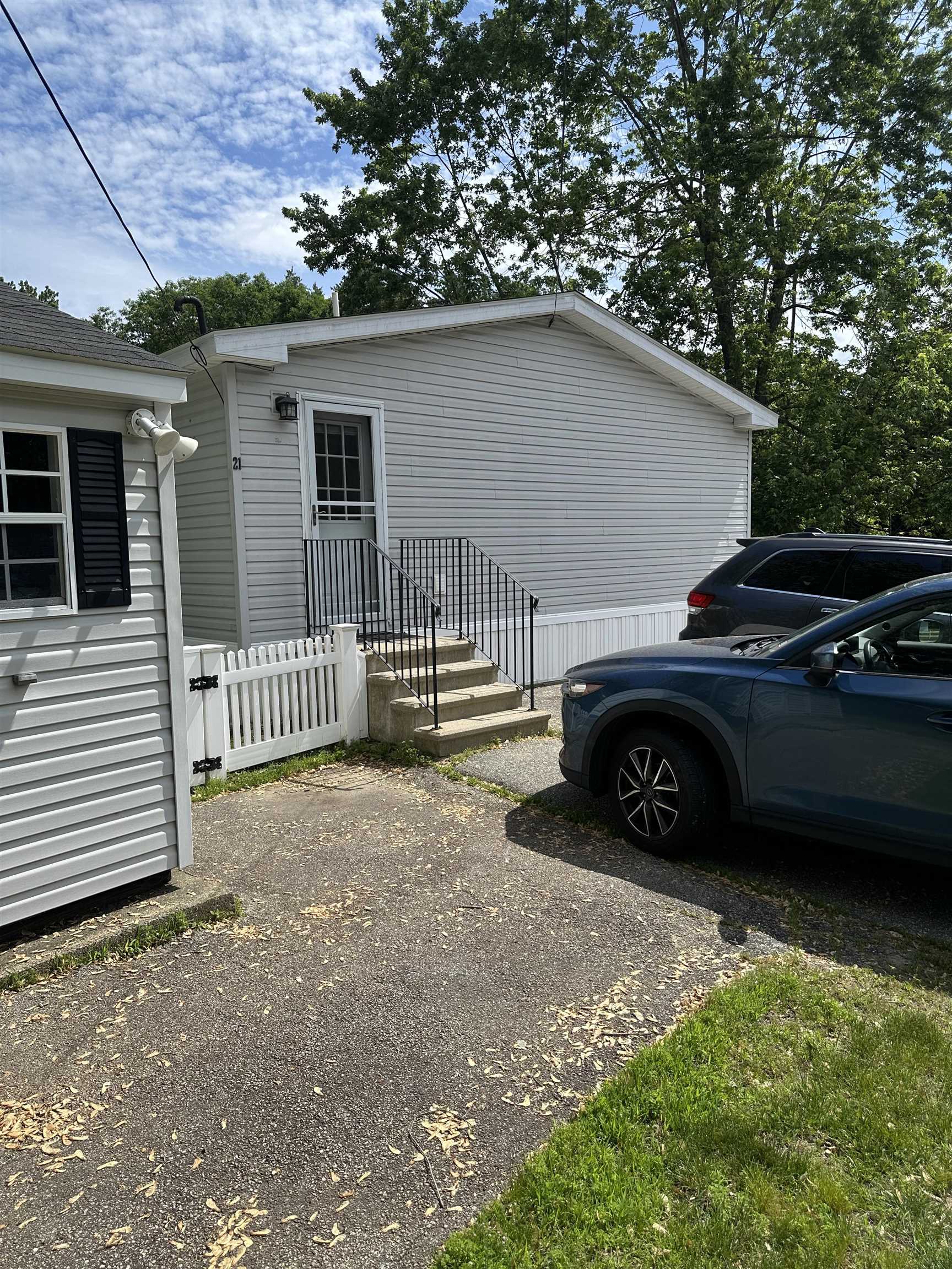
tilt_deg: -5.1
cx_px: 476
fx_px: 880
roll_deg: +0.6
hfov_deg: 56.8
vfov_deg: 71.6
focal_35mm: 24
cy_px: 634
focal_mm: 6.86
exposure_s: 1/4348
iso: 80
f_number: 1.78
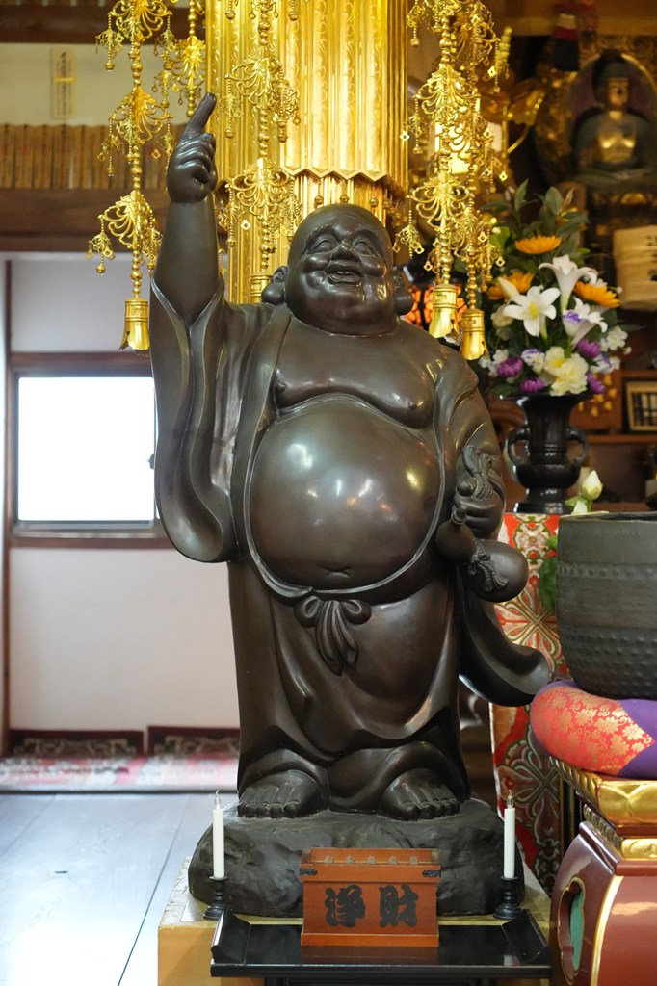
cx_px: 328
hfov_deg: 21.2
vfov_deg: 31.4
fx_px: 1753
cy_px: 493
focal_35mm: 64
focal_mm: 64
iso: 12800
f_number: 4
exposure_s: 1/125
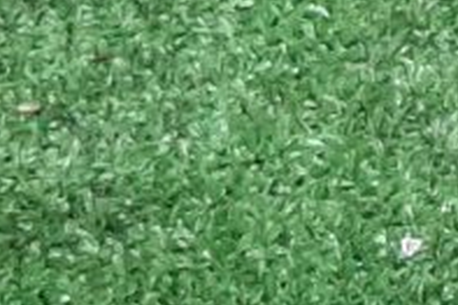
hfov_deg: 9.2
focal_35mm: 198
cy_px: -95
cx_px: 1146
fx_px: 2517
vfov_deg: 6.9
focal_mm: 3.93
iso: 175
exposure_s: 1/50
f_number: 1.7
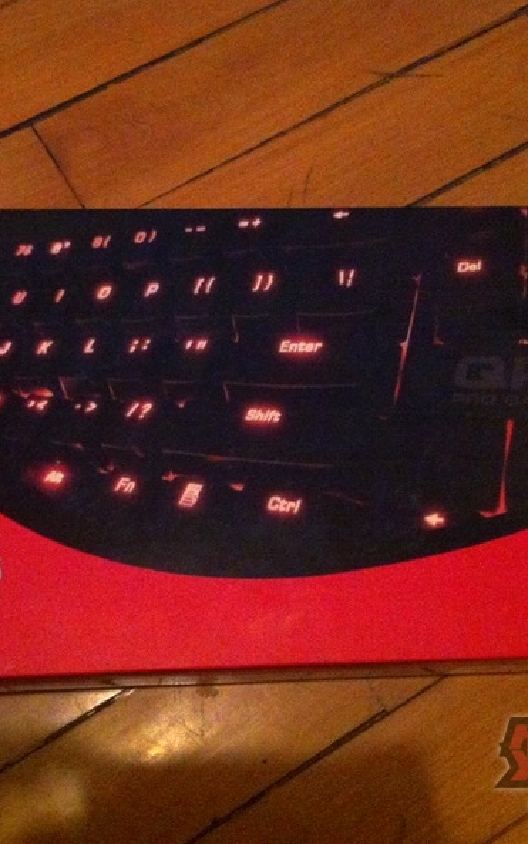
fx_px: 1150
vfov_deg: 40.3
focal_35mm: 50
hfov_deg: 25.8
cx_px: 204
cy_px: 420
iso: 1000
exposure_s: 1/15
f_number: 2.8
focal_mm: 3.85
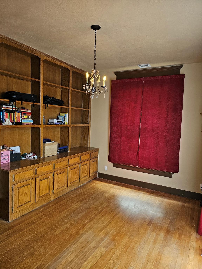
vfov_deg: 73.9
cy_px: 134
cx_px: 101
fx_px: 179
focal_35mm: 23
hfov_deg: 58.9
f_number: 1.7
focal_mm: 6.3
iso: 320
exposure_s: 1/120
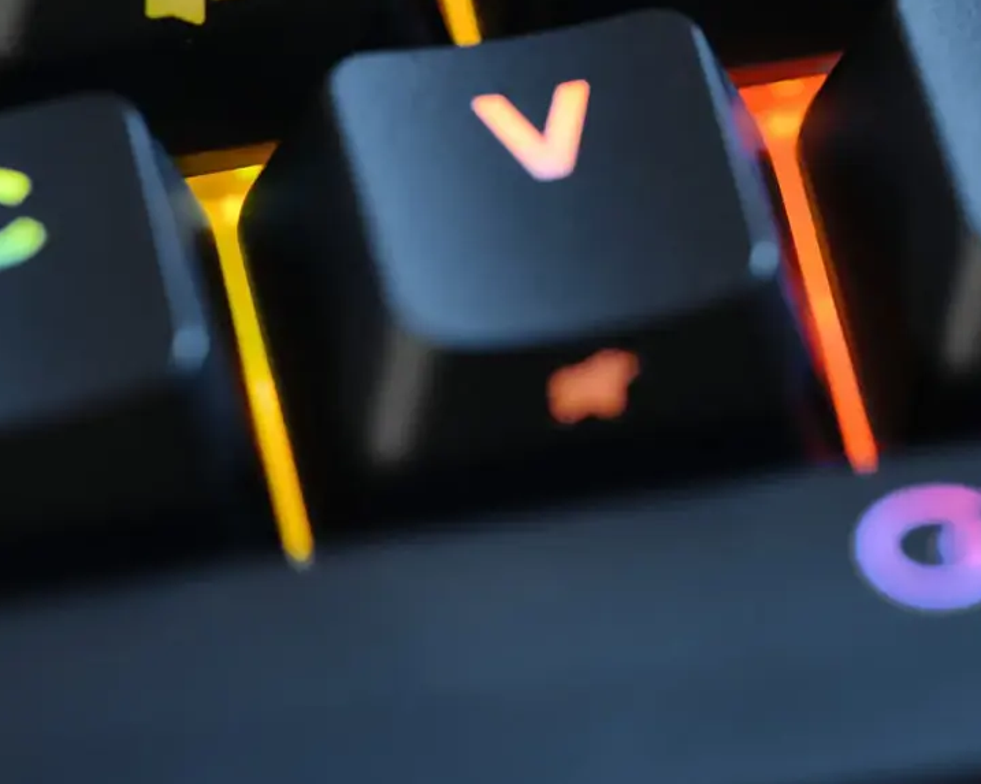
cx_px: 809
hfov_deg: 7.3
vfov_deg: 5.8
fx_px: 7691
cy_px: -186
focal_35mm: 265
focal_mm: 120
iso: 800
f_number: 5.6
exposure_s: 1/8
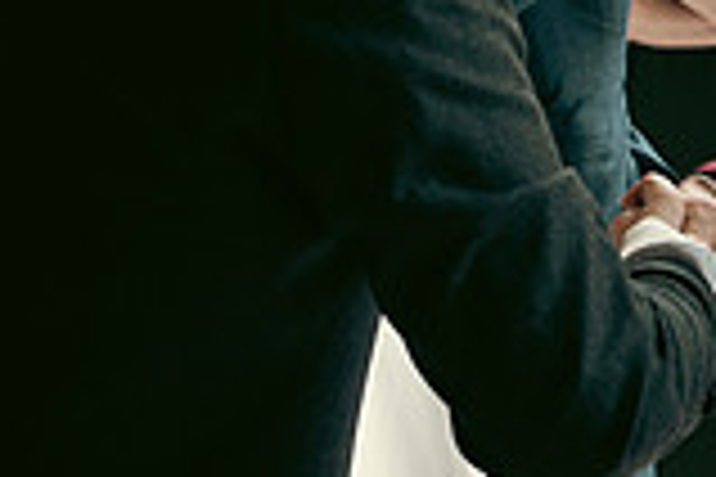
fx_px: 2029
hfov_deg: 19.4
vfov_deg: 13.2
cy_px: -7
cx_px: 739
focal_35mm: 102
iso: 400
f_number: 3.5
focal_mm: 28
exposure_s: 1/160
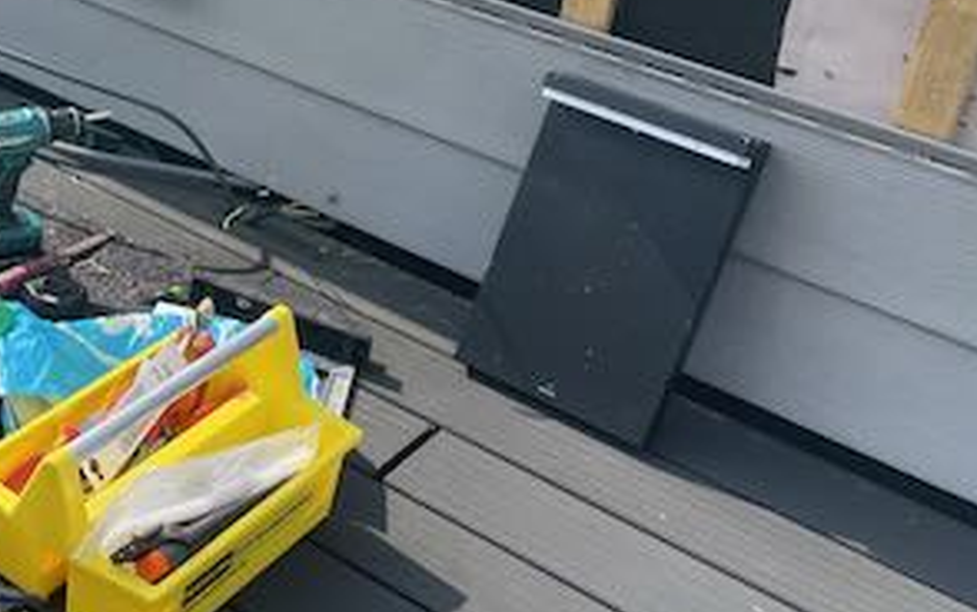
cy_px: 53
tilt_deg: -23.0
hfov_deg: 31.9
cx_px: 53
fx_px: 1598
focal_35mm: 60
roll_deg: -4.9
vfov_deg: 21.2
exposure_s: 1/1642
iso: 32
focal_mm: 4.2
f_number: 1.6
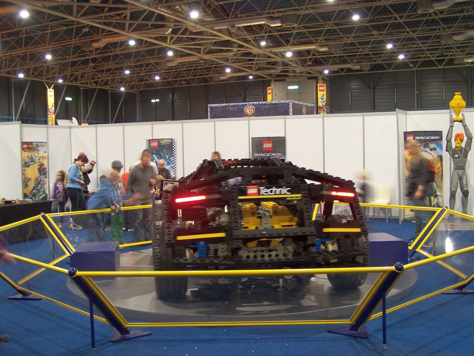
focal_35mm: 40
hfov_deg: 46.8
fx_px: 548
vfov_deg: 36.0
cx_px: 237
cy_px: 178
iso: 80
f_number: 2.8
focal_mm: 6.7
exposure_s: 1/2
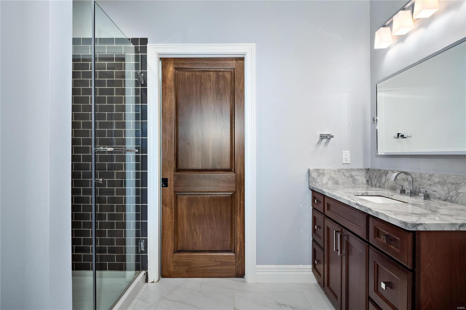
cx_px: 233
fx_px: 233
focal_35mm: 18
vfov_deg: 67.4
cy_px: 155
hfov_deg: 90.0
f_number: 8
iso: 400
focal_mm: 9
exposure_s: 1/4
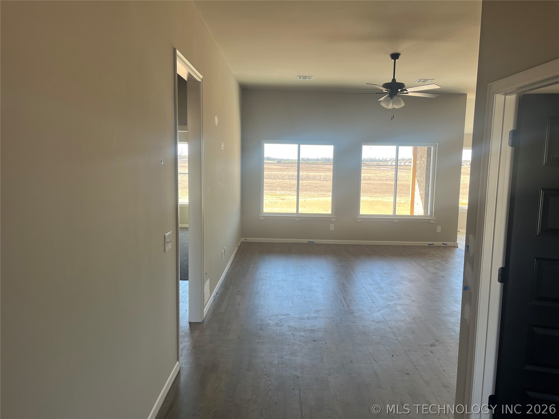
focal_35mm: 26
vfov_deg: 53.1
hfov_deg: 67.3
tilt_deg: -6.2
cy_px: 210
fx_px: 420
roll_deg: -1.5
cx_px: 280
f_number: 1.6
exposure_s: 1/153
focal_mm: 5.1
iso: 64
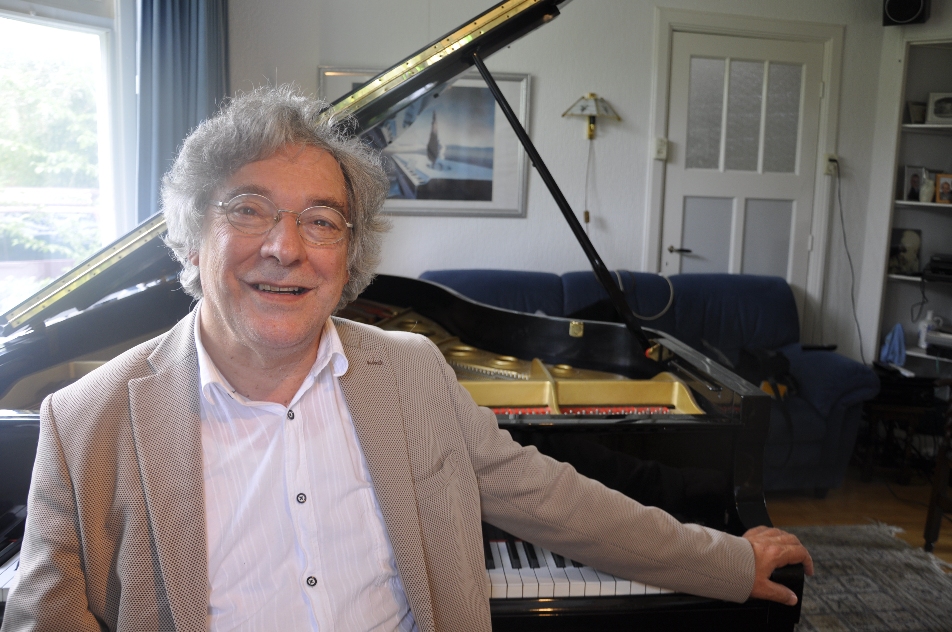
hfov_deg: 67.4
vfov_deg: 47.8
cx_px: 476
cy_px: 316
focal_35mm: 27
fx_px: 713
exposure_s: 1/15
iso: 200
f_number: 4
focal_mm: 18
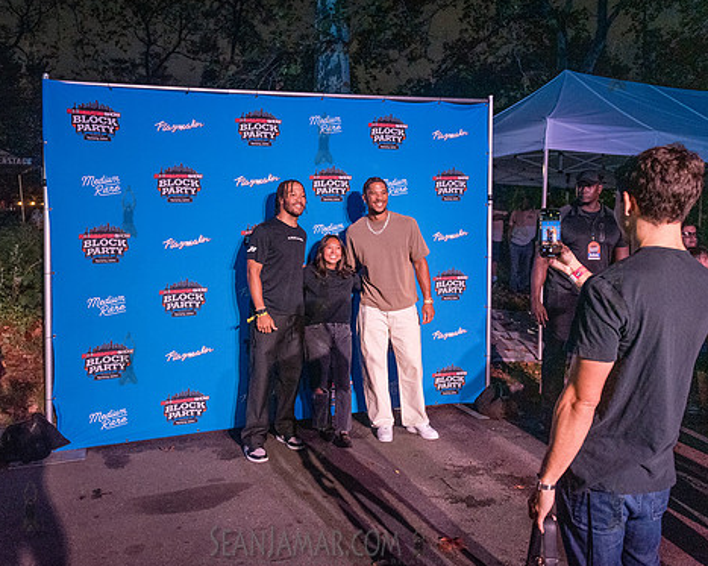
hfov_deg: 62.1
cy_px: 285
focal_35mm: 28
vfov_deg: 51.5
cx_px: 323
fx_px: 586
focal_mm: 24
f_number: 3.5
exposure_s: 1/200
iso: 5000
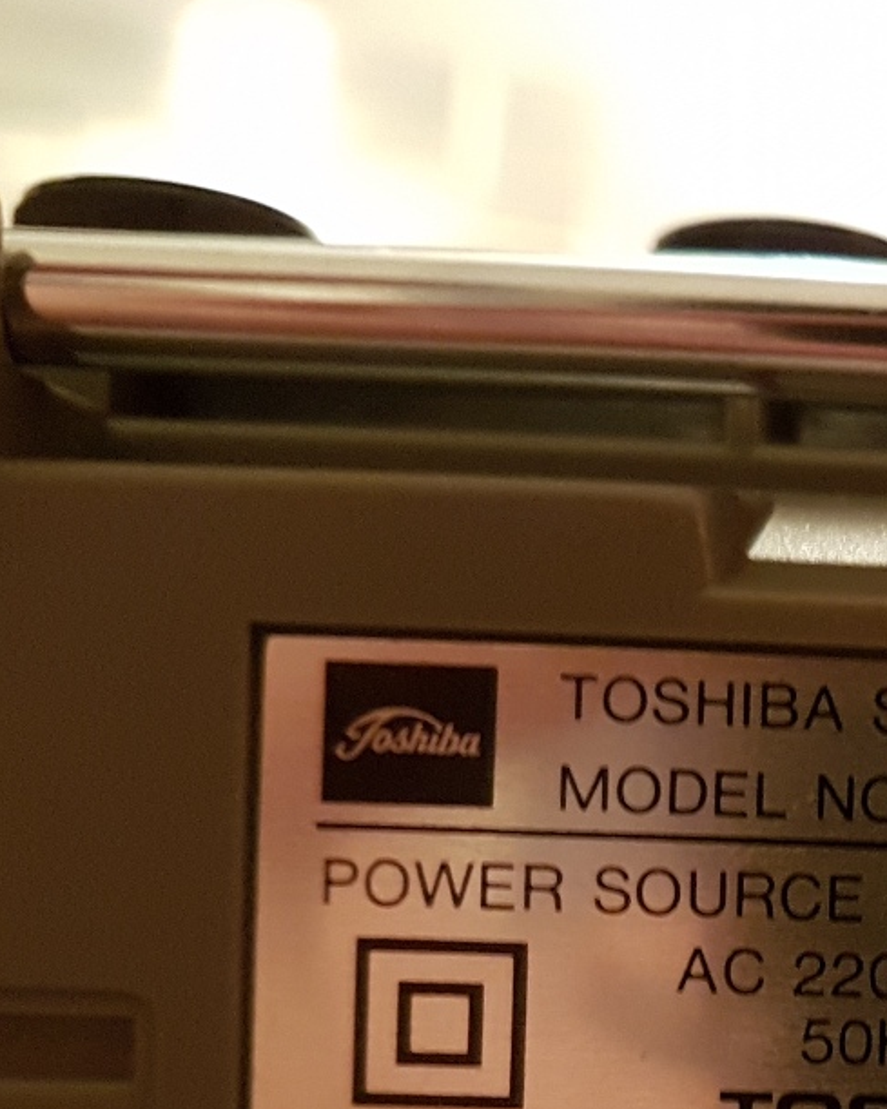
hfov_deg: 19.8
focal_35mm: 67
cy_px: 986
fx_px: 2198
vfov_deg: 27.3
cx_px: 1334
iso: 320
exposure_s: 1/10
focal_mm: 4.2
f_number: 1.7
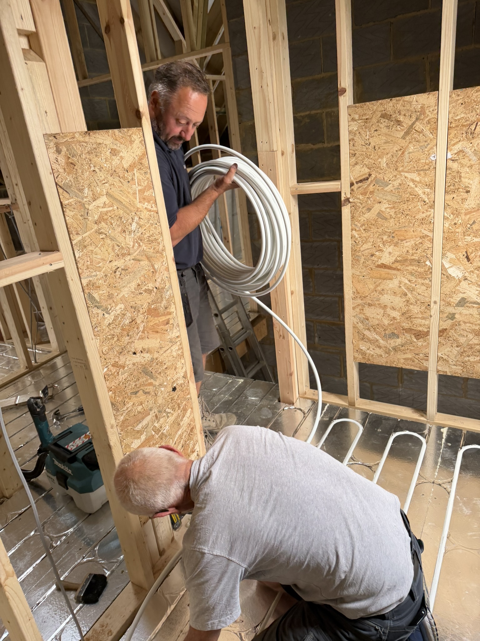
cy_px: 320
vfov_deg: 71.6
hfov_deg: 56.8
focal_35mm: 24
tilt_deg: -18.2
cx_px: 240
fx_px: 444
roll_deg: +6.3
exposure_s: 1/121
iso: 125
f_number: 1.78
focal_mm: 6.76
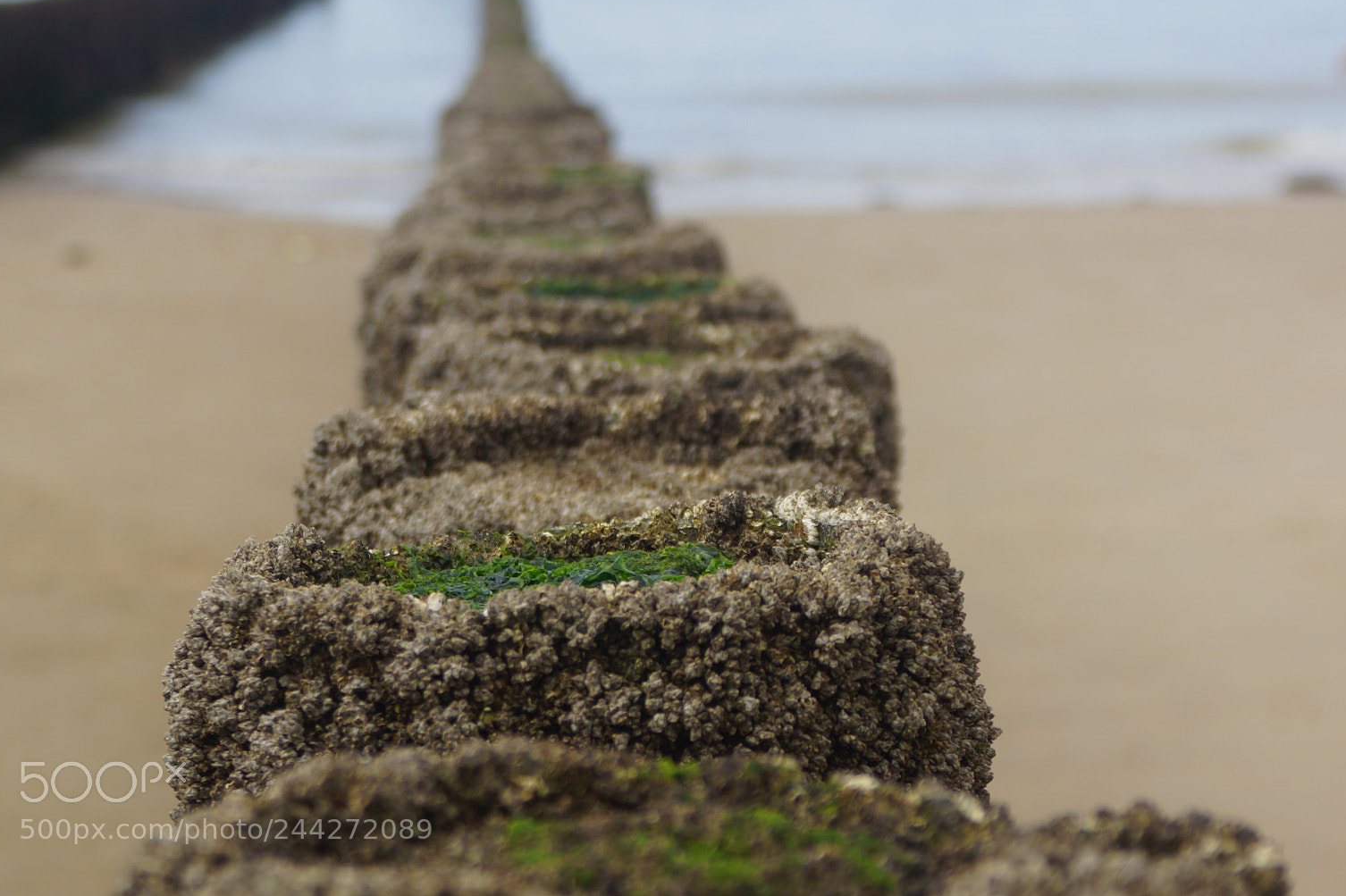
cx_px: 679
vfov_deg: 11.5
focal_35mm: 120
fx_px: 4467
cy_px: 423
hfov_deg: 17.1
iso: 100
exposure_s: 1/160
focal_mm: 75
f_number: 9
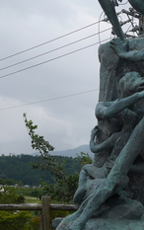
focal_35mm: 82
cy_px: 140
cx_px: 84
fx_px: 514
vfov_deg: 25.1
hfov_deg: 15.9
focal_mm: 15
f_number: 6.3
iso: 200
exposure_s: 1/250
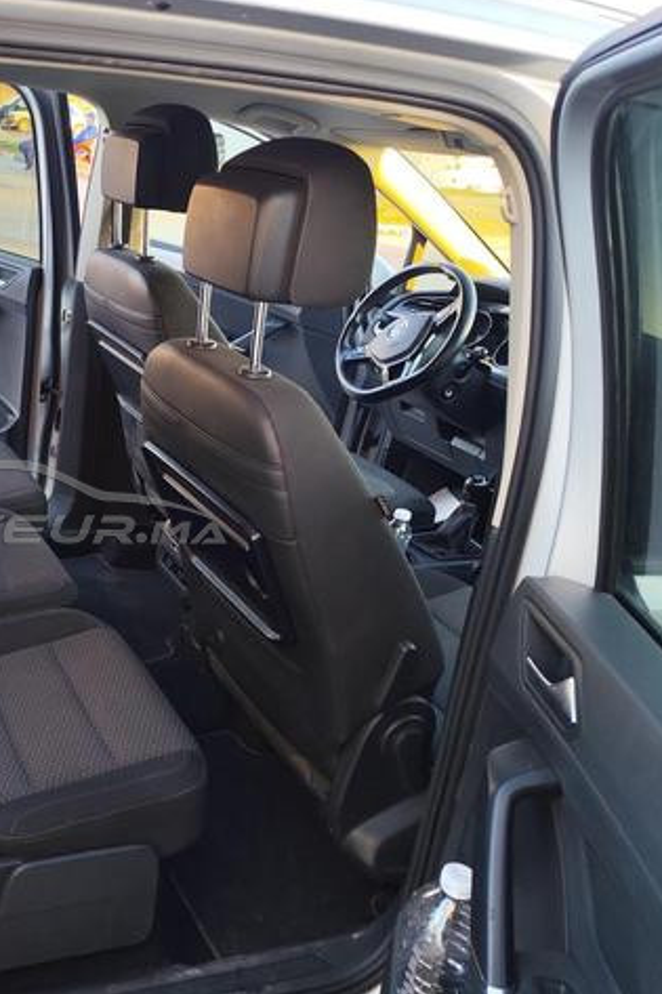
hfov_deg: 36.8
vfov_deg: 57.2
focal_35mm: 33
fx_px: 911
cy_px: 501
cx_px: 40
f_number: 1.65
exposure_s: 1/100
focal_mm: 6.19
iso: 200
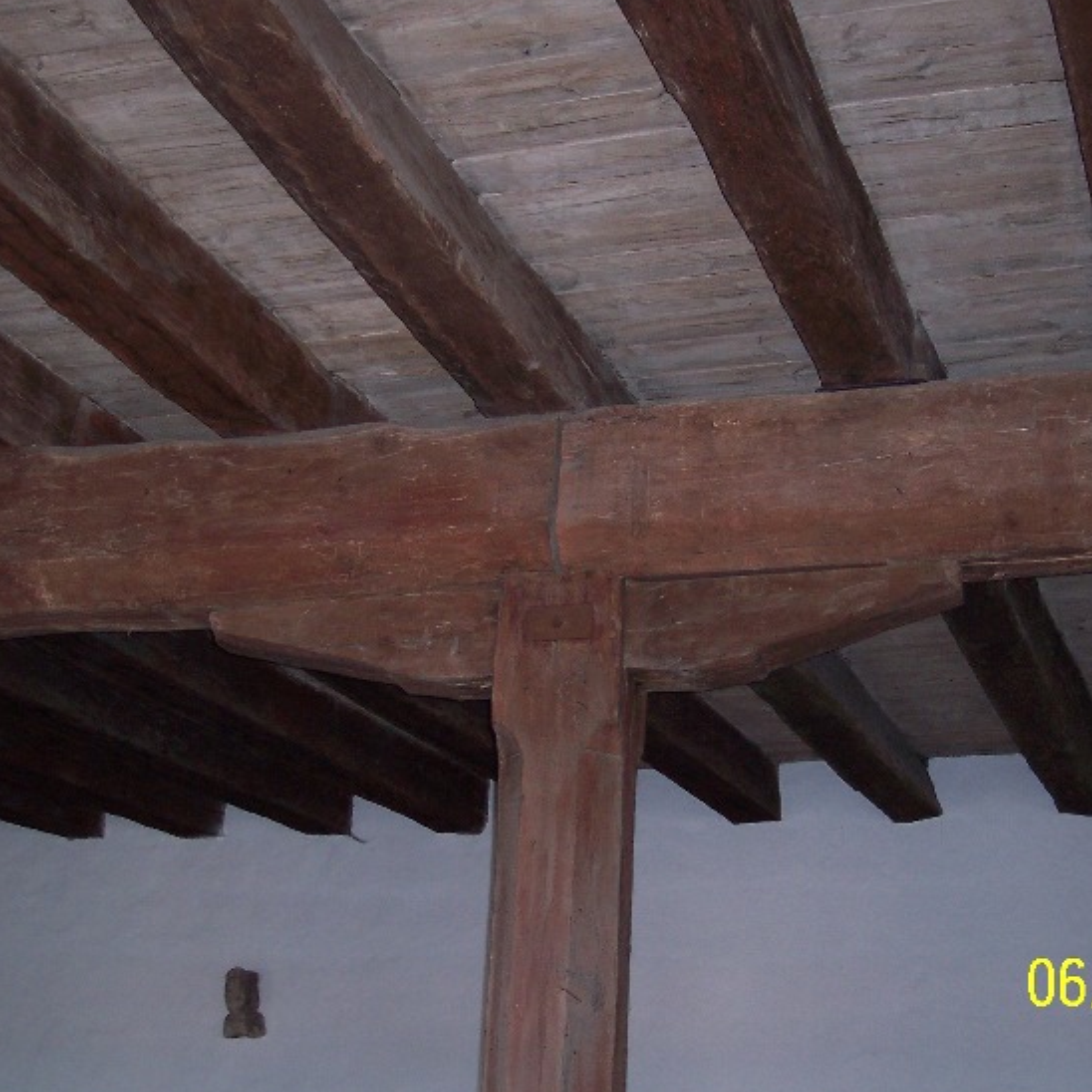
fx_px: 1749
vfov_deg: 34.7
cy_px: 534
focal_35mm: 49
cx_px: 618
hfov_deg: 34.6
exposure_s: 1/30
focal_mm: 8
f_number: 2.8
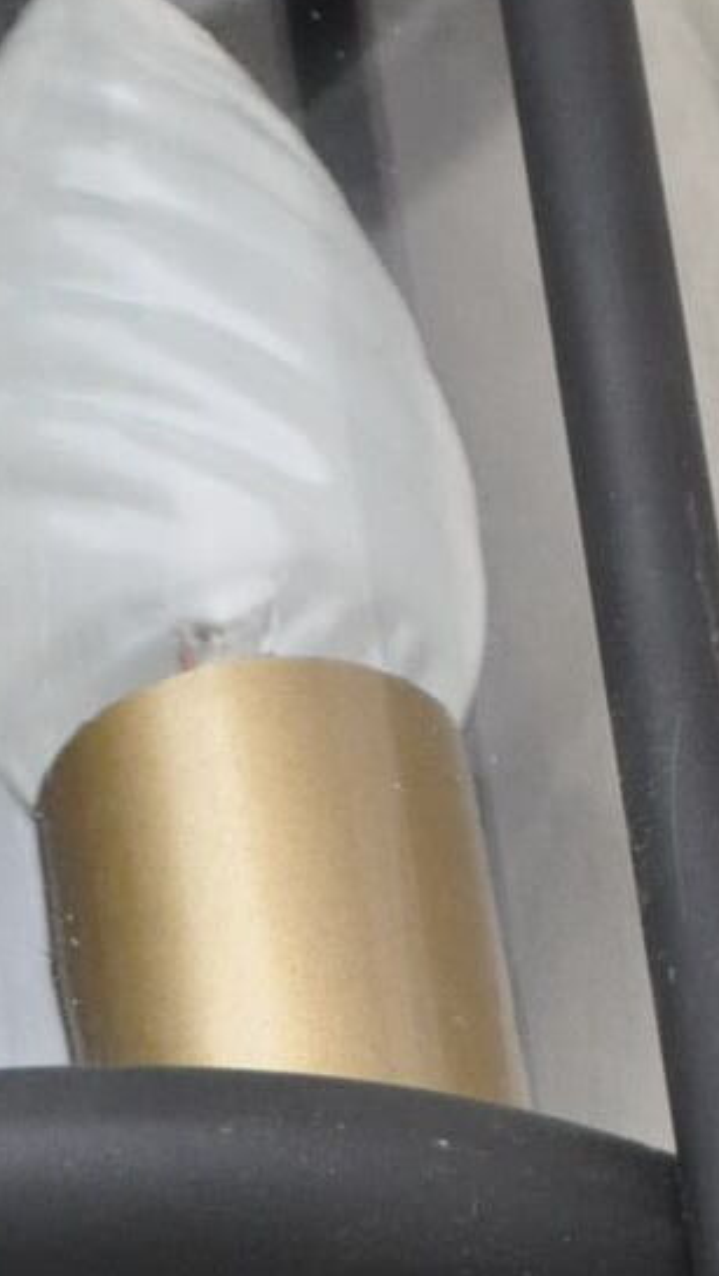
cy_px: 1391
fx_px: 14045
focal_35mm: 415
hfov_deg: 2.9
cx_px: -237
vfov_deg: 5.2
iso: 800
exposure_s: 1/200
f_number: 5.3
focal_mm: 75
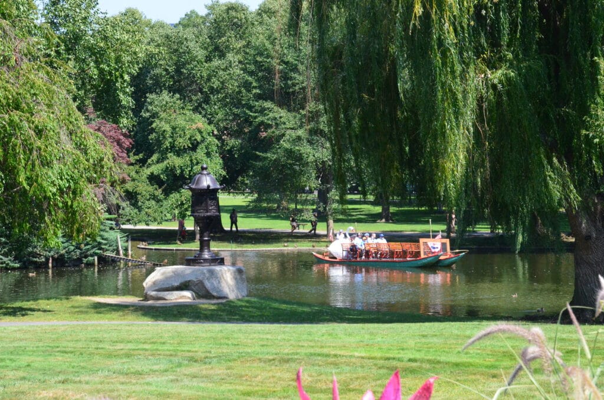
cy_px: 200
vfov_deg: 14.6
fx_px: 1557
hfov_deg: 22.0
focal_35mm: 93
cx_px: 302
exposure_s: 1/1000
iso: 3200
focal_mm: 62
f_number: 13
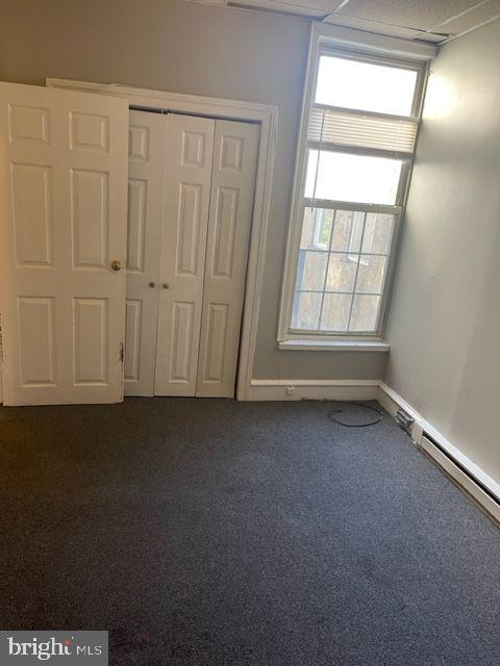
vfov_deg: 67.3
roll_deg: -5.9
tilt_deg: -15.6
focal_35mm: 26
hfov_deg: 53.1
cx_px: 250
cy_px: 333
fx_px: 501
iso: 125
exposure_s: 1/60
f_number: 1.6
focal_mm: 5.1
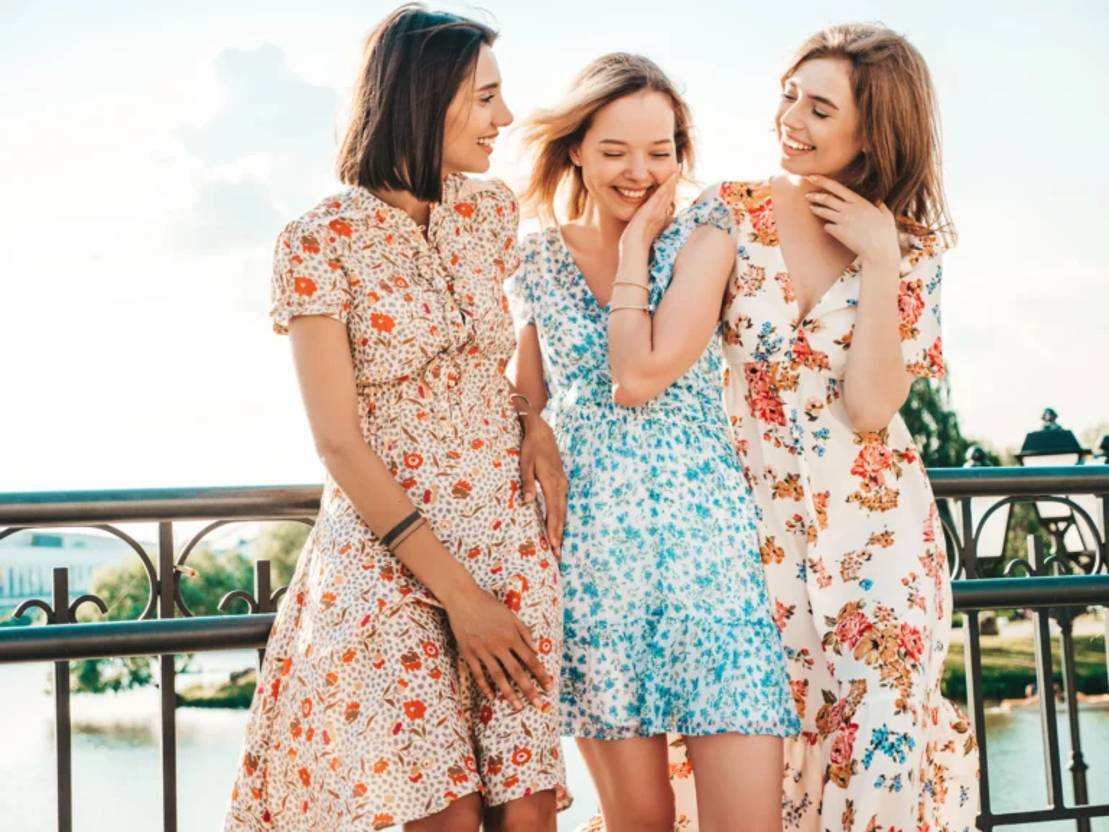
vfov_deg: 23.7
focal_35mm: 62
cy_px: 416
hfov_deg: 31.2
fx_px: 1986
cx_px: 554
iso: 100
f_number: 2.8
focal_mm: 31
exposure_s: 1/500
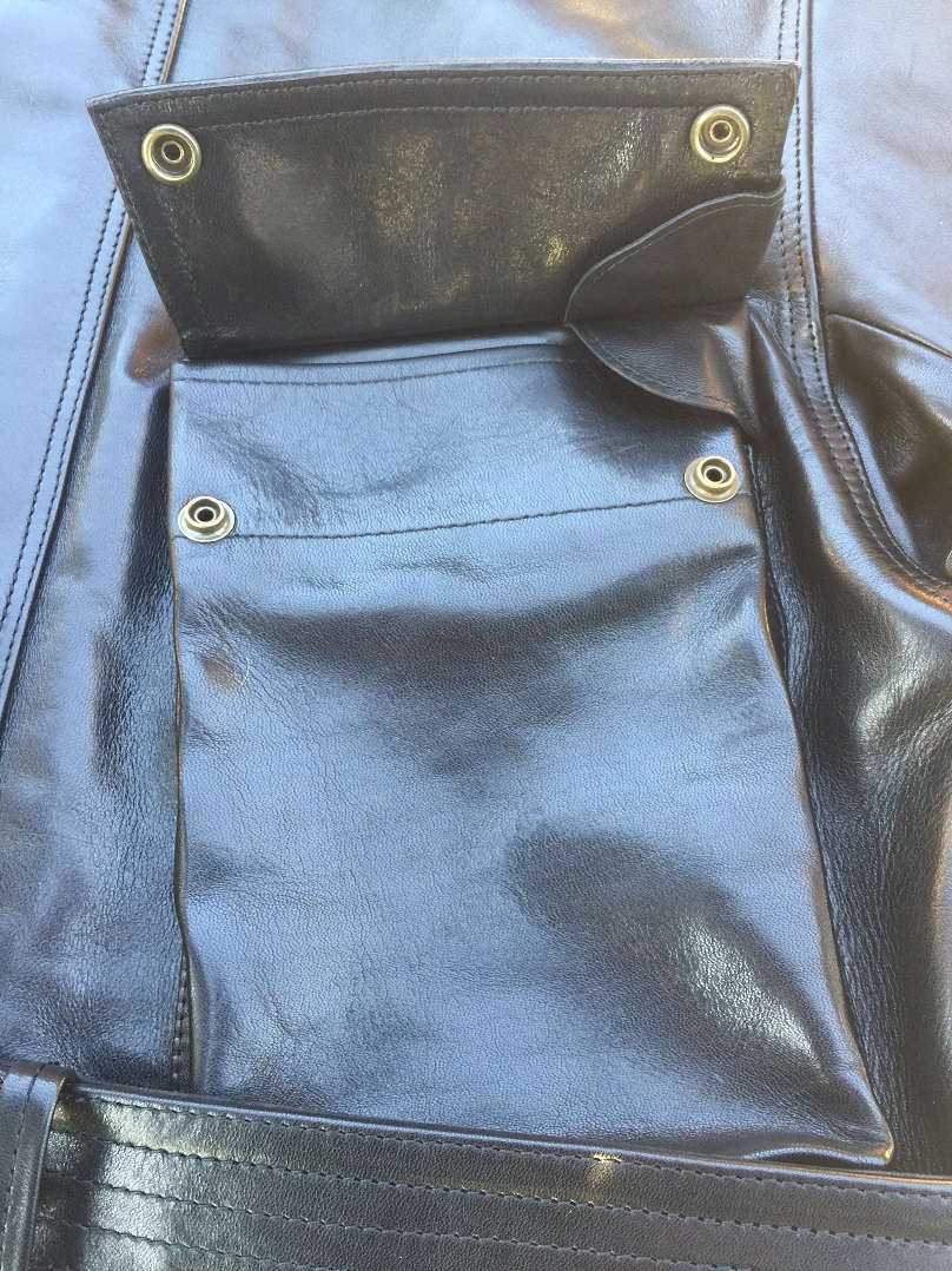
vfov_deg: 61.7
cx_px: 476
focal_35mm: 29
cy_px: 636
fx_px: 1064
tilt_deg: -72.2
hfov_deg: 48.2
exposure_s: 1/15
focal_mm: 4.15
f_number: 2.2
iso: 32
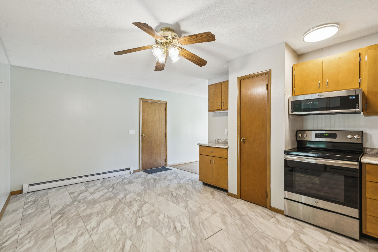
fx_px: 168
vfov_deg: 73.7
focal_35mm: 16
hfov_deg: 96.7
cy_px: 126
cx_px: 189
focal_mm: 16
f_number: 7.1
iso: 400
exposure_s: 1/5
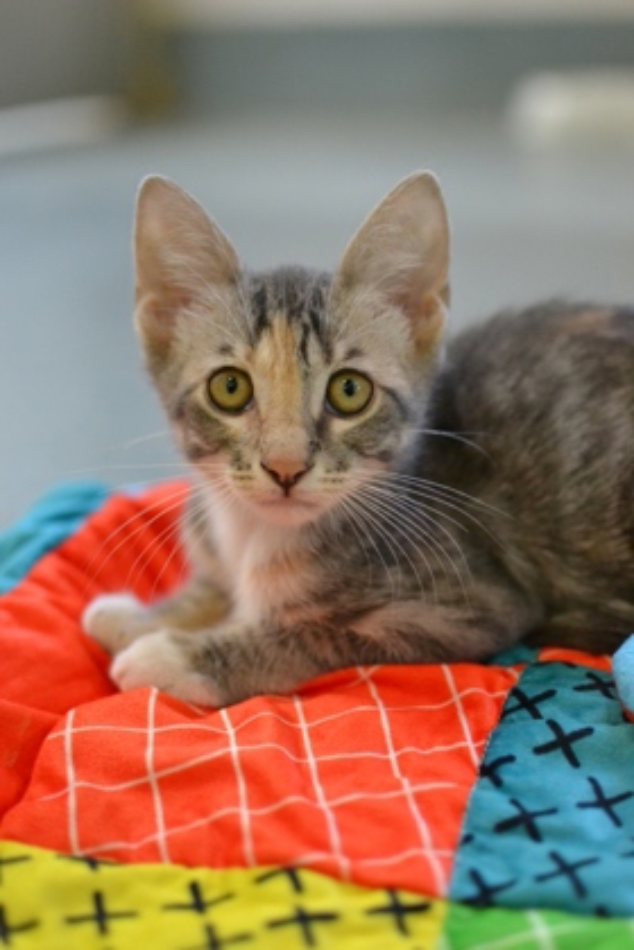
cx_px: 317
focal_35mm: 52
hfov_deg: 25.8
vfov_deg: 37.9
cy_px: 475
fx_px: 1387
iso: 2500
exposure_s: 1/500
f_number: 2
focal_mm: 35
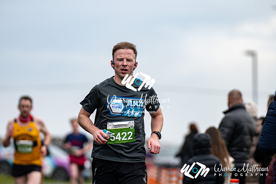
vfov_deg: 4.2
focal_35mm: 330
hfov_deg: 6.2
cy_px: 92
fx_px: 2528
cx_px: 138
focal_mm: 220
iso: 280
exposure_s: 1/1600
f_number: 2.8
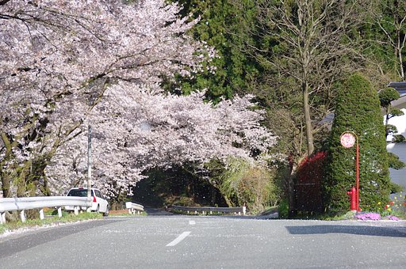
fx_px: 1318
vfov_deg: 11.7
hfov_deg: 17.5
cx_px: 203
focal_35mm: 117
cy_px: 134
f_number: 6.3
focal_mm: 78
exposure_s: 1/500
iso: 200
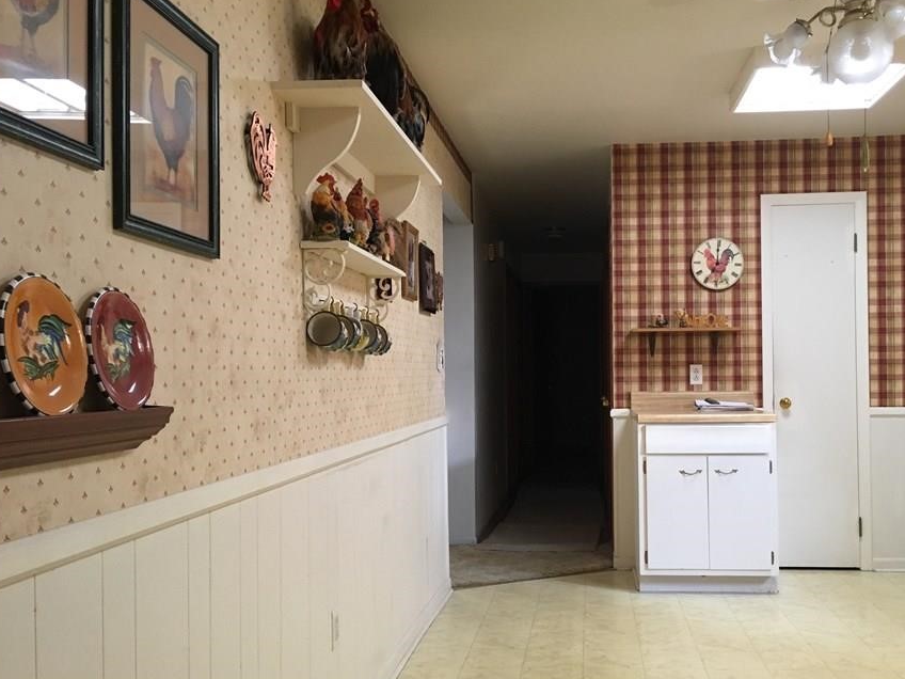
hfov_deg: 52.4
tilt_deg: +0.1
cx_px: 531
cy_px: 363
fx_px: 915
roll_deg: +1.0
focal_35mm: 35
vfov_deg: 40.7
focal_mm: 4.15
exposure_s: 1/30
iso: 125
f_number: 2.2
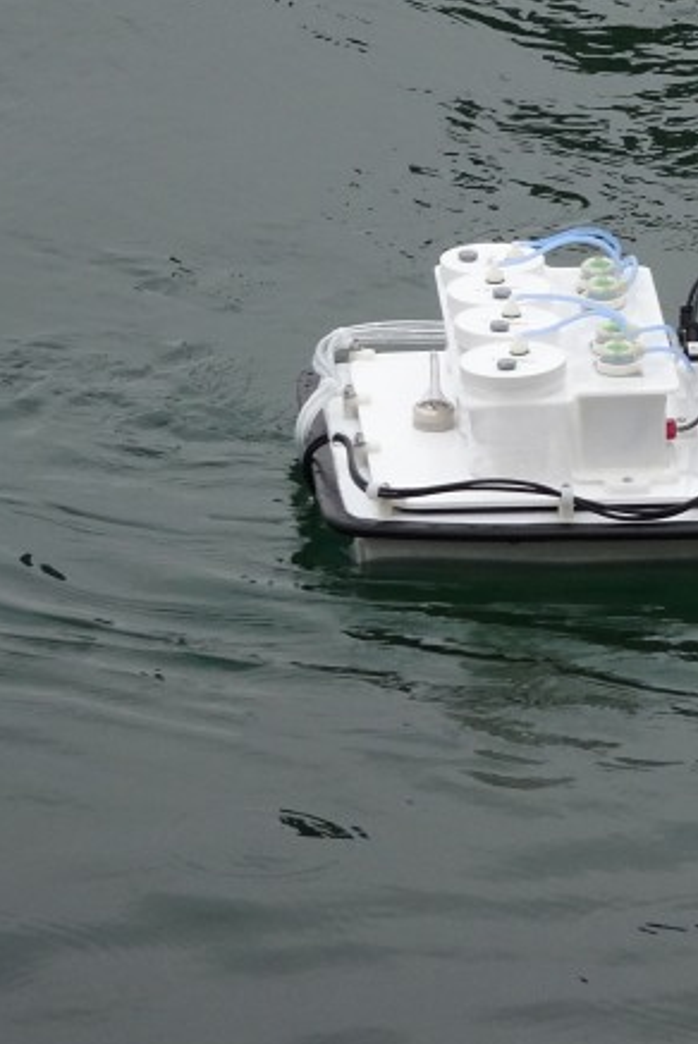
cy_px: 220
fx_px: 9262
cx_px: 1047
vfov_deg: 6.4
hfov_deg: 4.3
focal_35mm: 319
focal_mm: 22.38
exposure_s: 1/160
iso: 125
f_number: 5.6
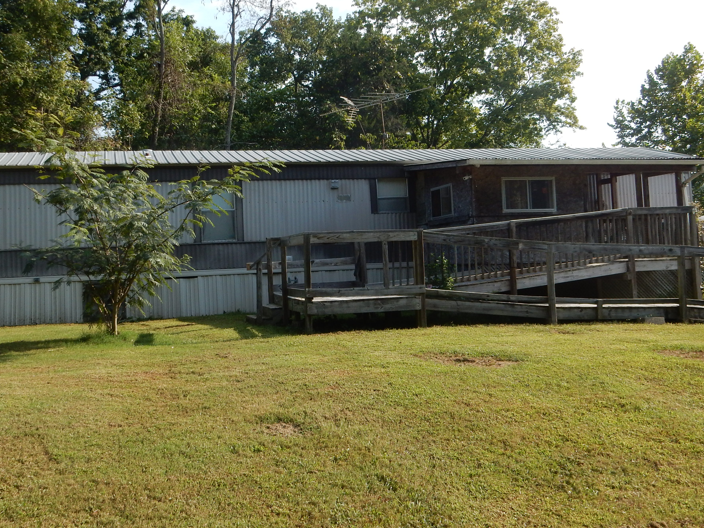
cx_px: 293
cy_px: 207
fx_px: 793
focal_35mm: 39
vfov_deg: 36.7
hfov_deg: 47.7
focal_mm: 5.4
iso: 125
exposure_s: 1/640
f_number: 4
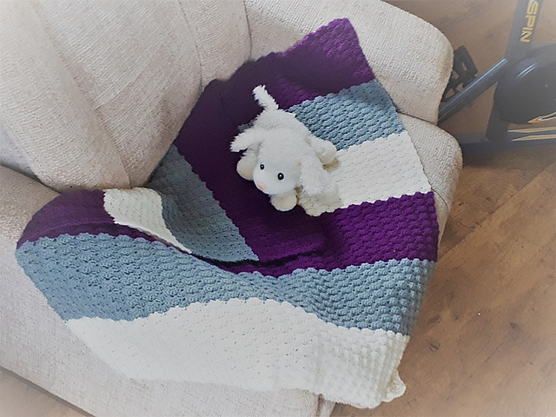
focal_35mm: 27
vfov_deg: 51.4
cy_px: 208
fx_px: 434
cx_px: 278
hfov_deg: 65.3
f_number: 1.9
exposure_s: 1/30
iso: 200
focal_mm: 3.6
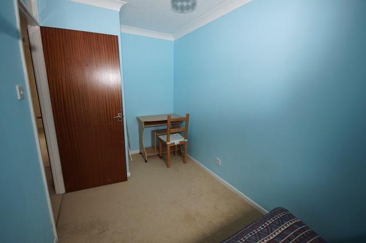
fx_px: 152
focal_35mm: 15
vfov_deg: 77.3
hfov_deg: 100.4
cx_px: 183
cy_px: 122
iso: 400
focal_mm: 10
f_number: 4
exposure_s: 1/60
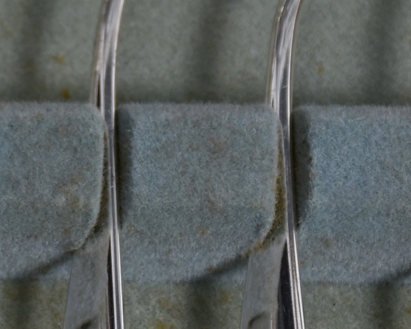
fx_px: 5244
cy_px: 2
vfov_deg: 3.6
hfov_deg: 4.5
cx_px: -44
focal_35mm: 431
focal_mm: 56
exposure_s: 1/60
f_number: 6.3
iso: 160
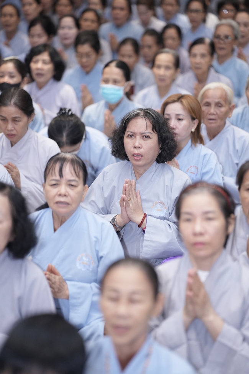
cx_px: 124
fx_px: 1556
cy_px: 187
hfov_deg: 9.1
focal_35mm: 150
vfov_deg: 13.7
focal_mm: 150
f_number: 2.8
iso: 2000
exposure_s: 1/200
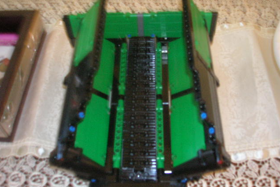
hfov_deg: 48.4
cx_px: 140
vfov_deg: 33.4
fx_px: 311
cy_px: 89
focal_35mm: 40
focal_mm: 6.4
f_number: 3
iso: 200
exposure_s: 2
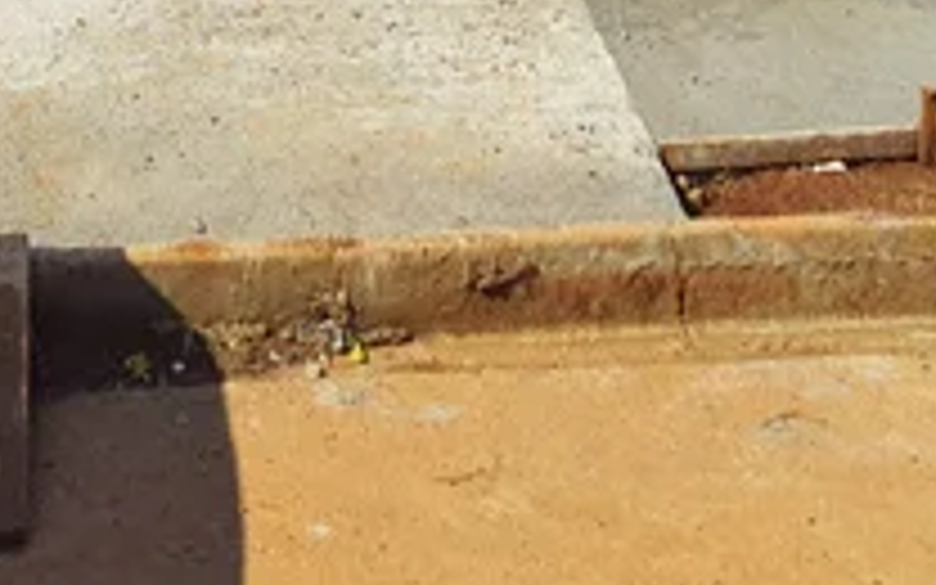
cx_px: 252
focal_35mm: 101
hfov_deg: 20.5
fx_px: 2576
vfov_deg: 11.1
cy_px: -758
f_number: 1.8
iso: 50
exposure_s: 1/1336
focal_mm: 5.23
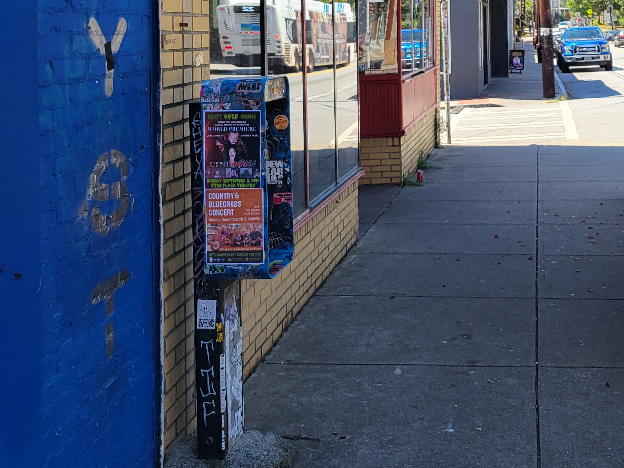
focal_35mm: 56
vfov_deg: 25.3
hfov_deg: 33.3
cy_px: 43
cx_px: 506
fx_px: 1009
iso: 40
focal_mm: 5.4
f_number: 1.8
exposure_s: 1/746
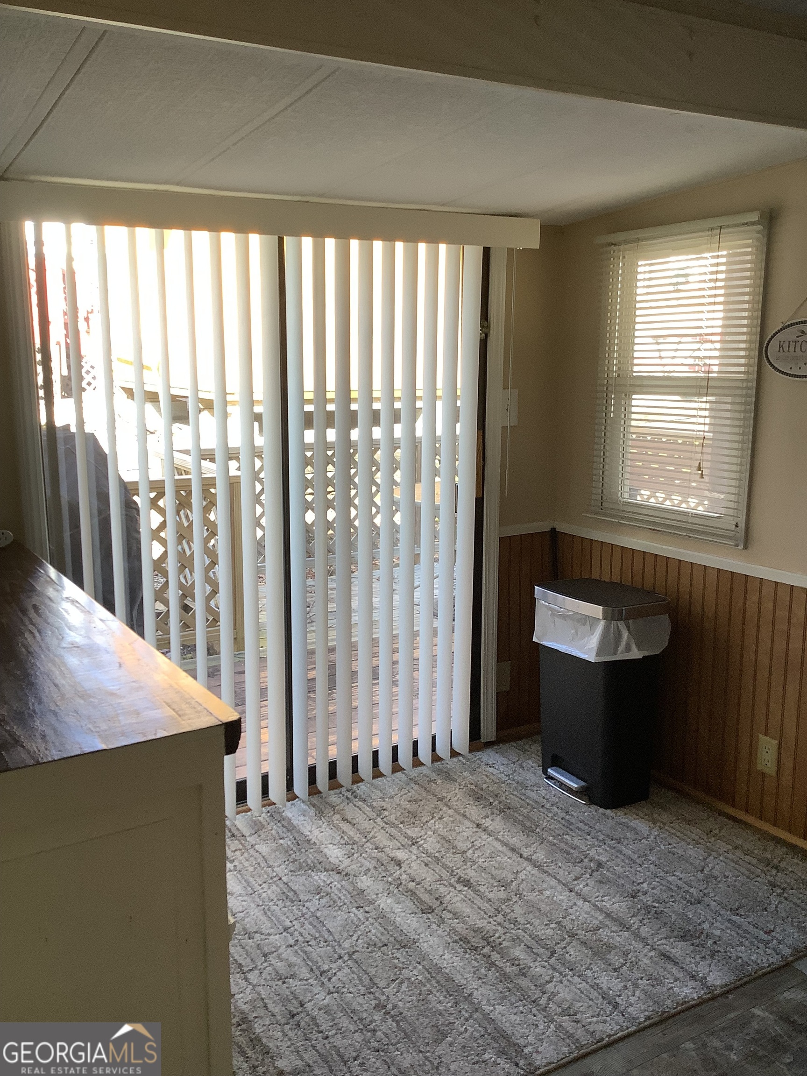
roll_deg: -0.8
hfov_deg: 45.4
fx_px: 964
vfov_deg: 58.4
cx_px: 404
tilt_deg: -9.1
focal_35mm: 31
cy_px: 538
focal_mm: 3.3
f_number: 2.4
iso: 50
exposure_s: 1/60
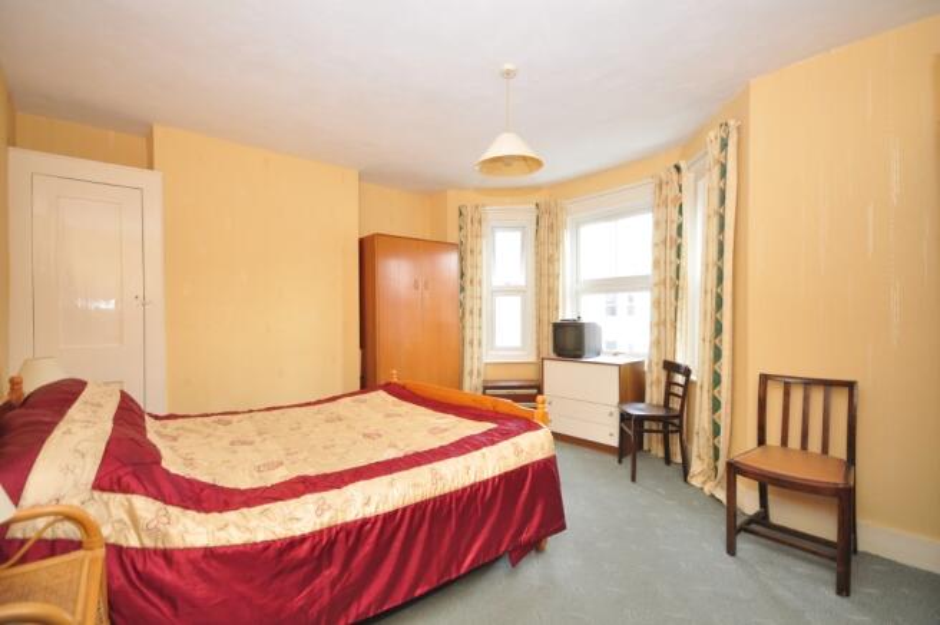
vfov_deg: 71.9
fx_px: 430
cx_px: 470
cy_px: 312
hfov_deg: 95.0
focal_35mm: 16
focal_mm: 11
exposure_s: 1/25
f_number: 4.2
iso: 200
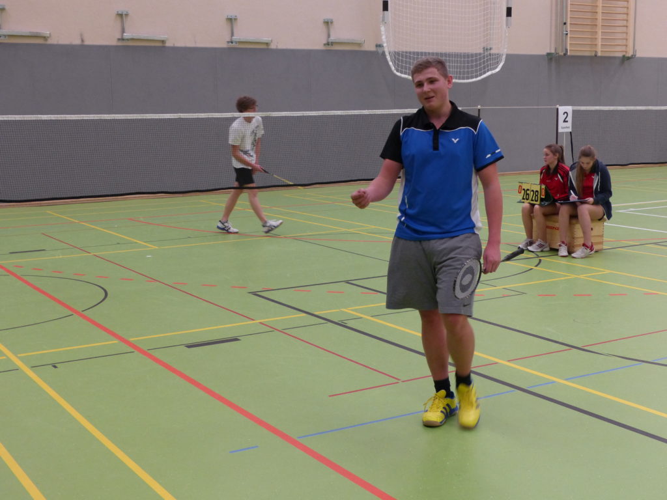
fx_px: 944
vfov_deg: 29.7
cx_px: 334
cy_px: 250
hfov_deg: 38.9
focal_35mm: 49
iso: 250
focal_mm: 8.7
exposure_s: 1/60
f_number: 2.8
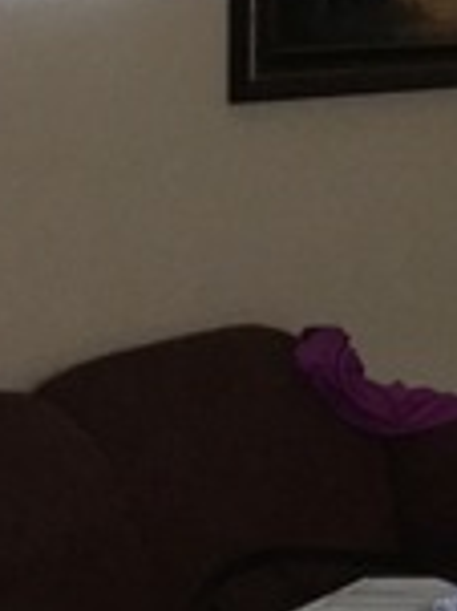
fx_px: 2256
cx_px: 1264
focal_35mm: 128
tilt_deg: -0.6
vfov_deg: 15.1
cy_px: -20
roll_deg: -0.2
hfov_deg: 9.6
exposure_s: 1/16
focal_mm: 4.15
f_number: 2.2
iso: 250
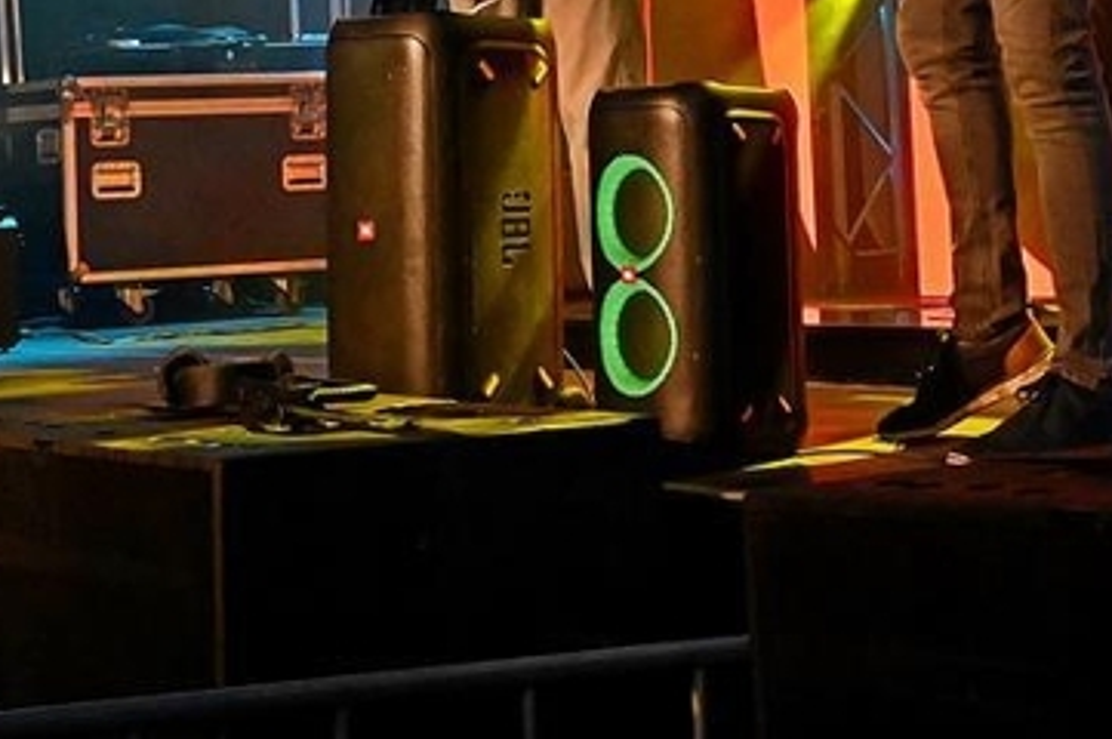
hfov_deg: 18.6
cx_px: 619
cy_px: -217
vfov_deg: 12.1
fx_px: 3395
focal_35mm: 110
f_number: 14
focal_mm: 40
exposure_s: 1/100
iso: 12800
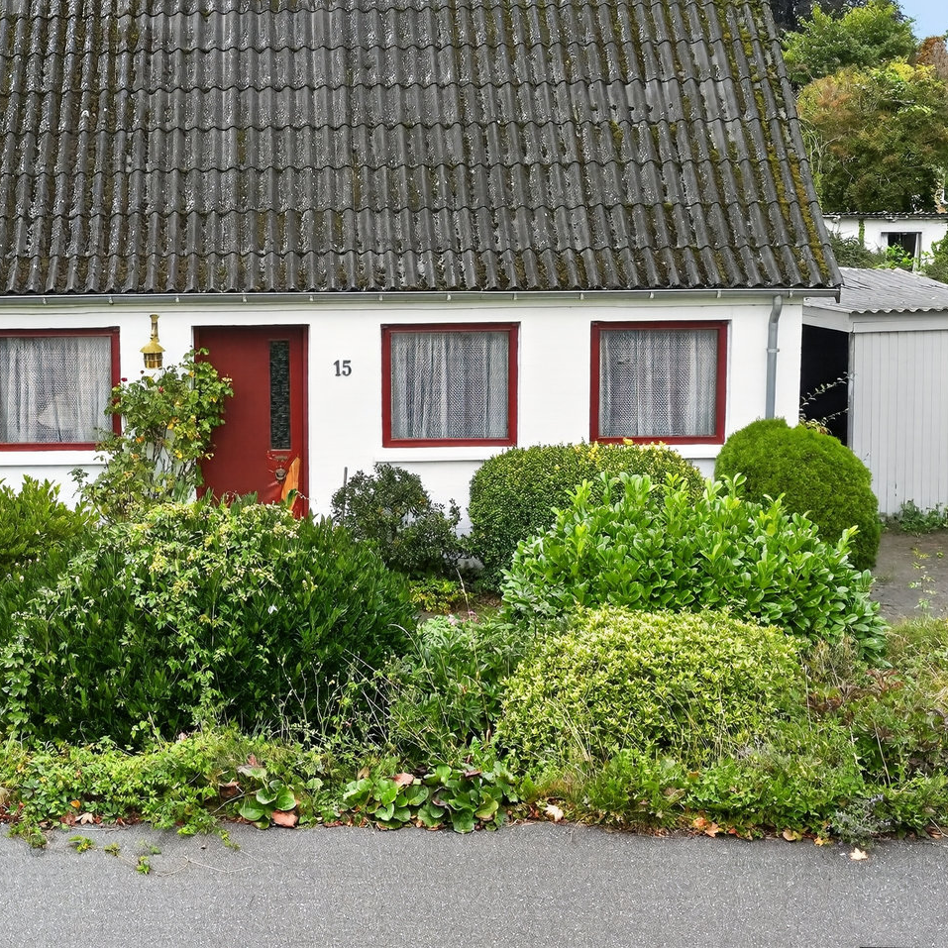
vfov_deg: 33.6
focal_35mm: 50
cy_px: 295
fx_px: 1549
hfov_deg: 33.1
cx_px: 193
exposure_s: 1/500
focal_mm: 22
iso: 800
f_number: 8
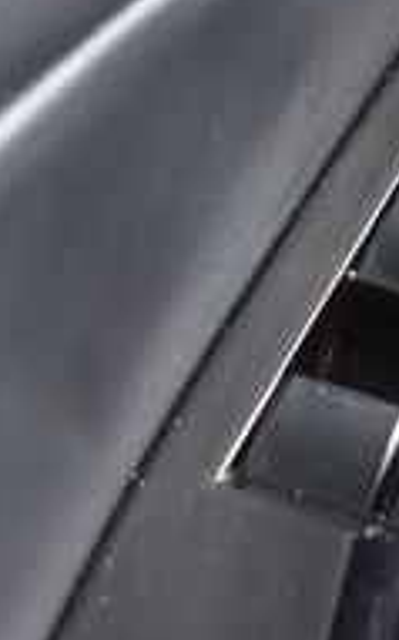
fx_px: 4912
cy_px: -30
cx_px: 949
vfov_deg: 7.4
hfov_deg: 4.5
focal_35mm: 282
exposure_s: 1/15
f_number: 6.3
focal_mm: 55
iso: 1400
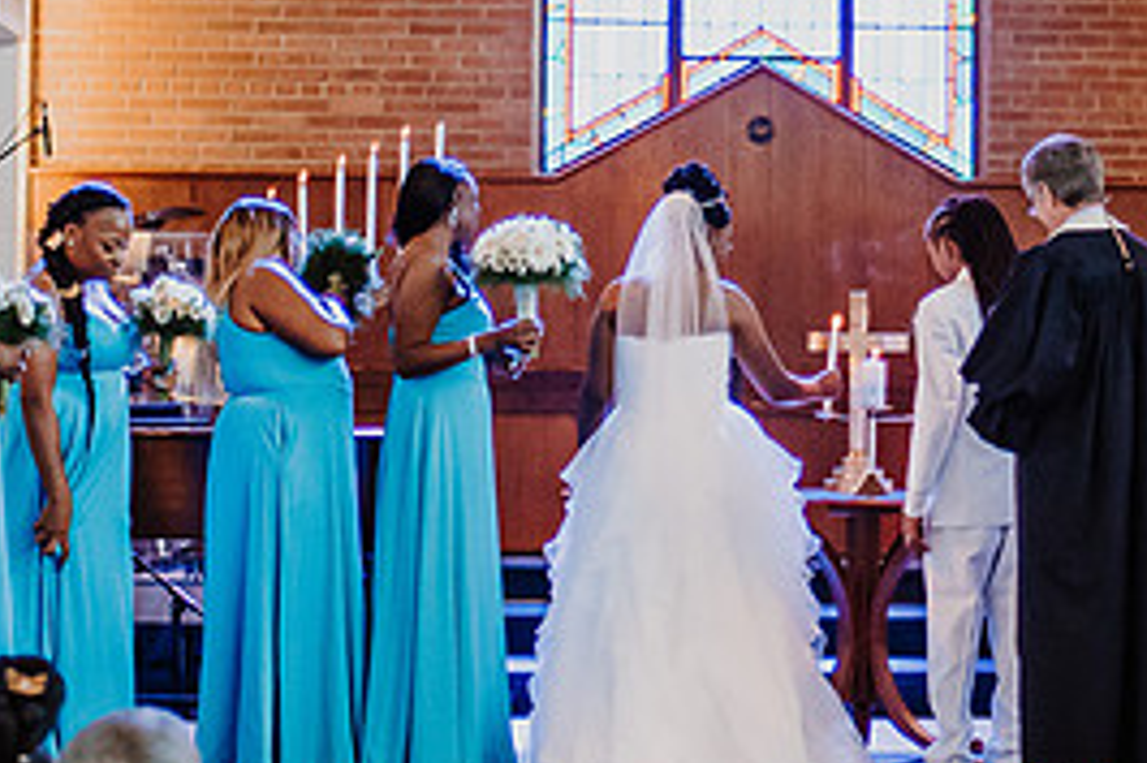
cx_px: 983
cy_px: 283
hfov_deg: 16.9
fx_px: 3821
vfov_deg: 11.4
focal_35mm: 120
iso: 2000
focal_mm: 35
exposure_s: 1/1250
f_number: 1.8
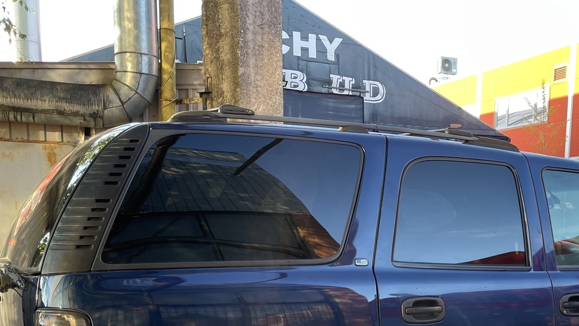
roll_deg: -0.9
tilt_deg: -7.9
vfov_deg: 24.6
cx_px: 389
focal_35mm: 46
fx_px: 706
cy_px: 335
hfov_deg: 43.9
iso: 40
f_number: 1.6
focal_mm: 4.2
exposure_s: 1/121
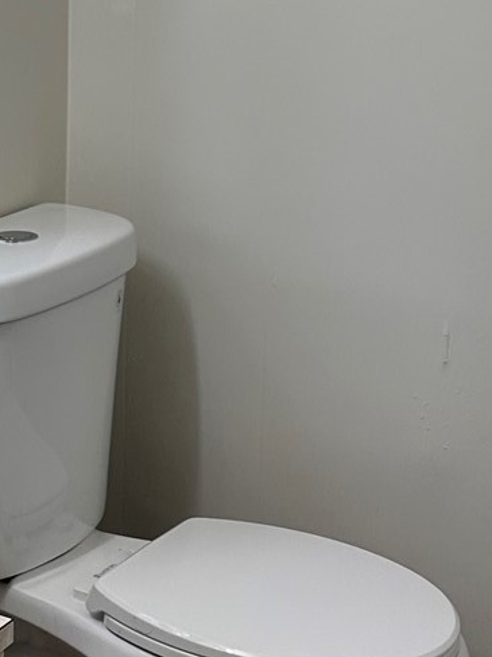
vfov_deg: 19.4
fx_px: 1915
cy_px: 299
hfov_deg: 14.3
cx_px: -55
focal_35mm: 101
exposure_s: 1/331
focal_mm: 6.86
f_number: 1.78
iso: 80
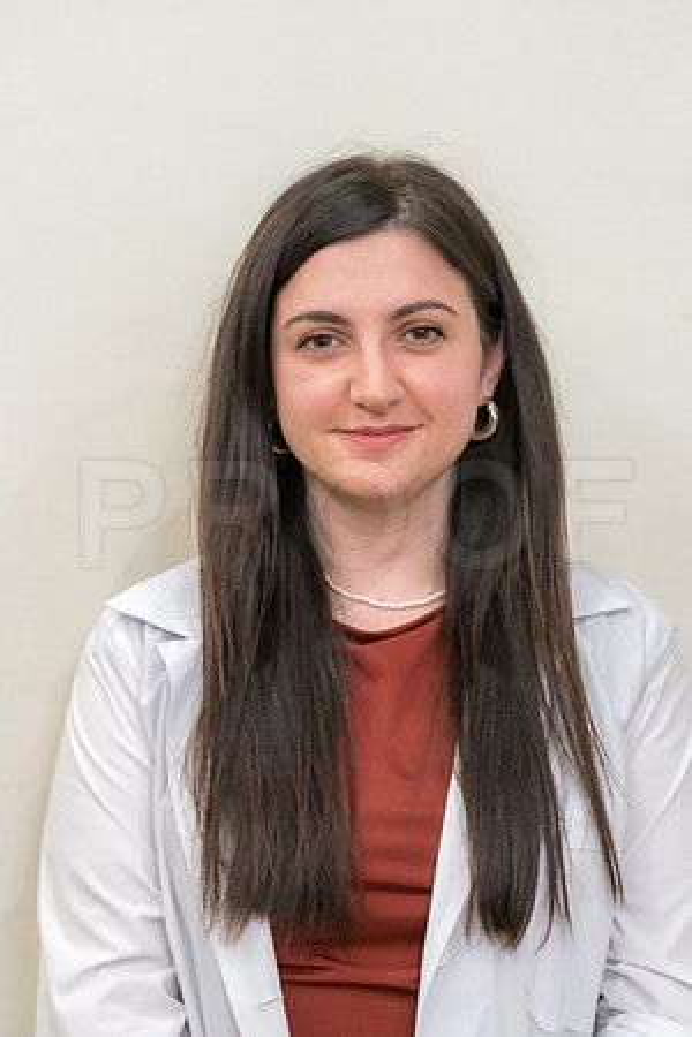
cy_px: 518
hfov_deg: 7.6
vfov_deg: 11.4
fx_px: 5190
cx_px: 346
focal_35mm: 180
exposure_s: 1/80
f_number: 4
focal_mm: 180
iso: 5000
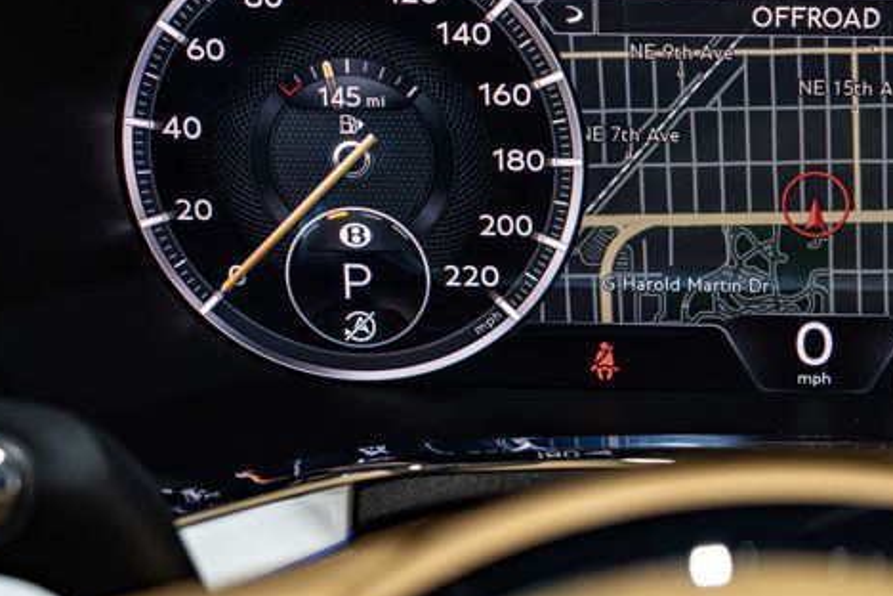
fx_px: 1736
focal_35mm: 70
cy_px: 138
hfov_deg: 27.8
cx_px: 798
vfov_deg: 19.3
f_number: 5
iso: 1600
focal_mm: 32
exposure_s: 1/30
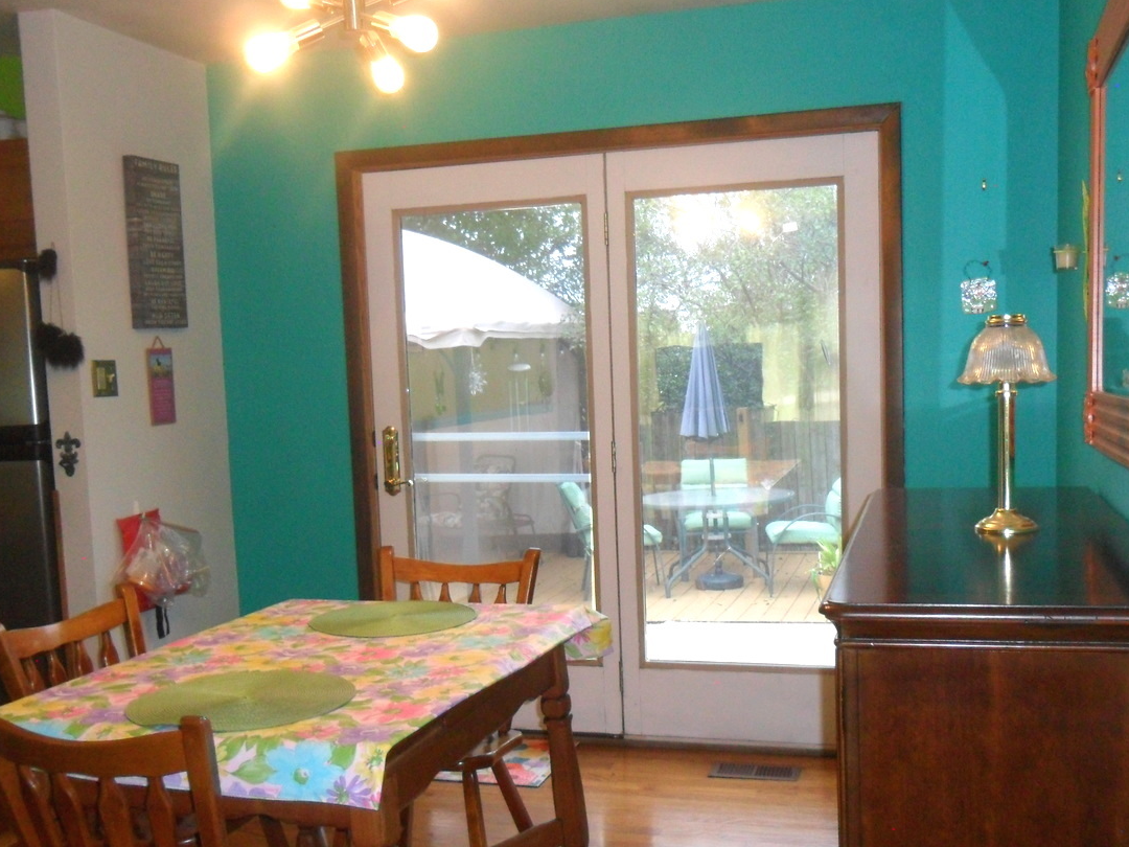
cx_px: 606
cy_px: 491
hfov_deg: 51.3
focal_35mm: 36
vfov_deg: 39.5
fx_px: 1174
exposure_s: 1/45
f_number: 3.5
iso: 240
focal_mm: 4.9
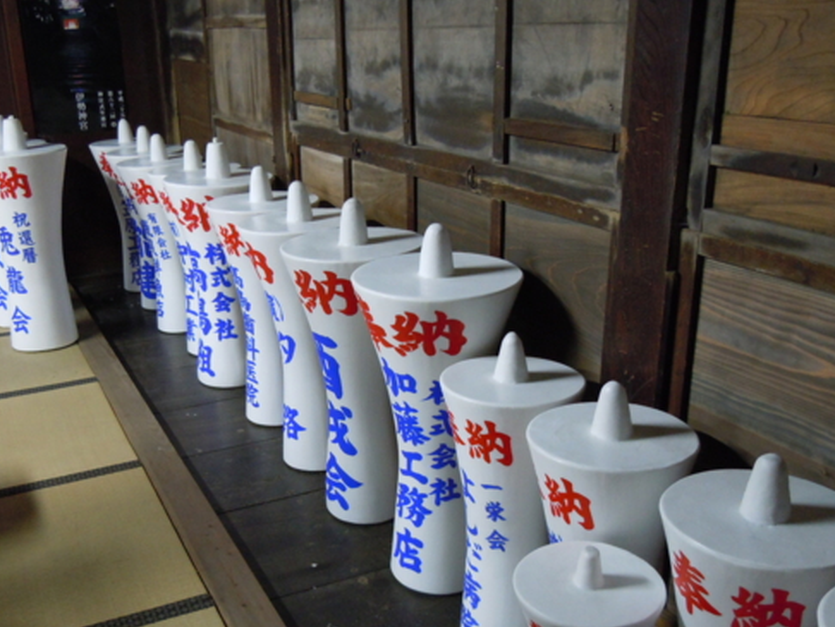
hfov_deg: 49.8
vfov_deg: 38.6
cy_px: 359
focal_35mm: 37
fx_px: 893
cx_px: 330
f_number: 3.5
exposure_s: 1/8
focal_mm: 5.4
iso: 400
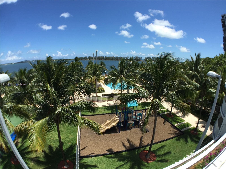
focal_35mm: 29
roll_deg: -0.5
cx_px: 113
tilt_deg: -12.8
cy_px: 84
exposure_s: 1/1721
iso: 32
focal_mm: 4.15
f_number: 2.2
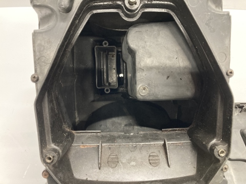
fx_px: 199
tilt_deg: -52.7
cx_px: 123
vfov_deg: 49.7
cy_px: 92
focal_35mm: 28
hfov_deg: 63.4
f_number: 1.8
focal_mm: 3.99
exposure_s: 1/40
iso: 400
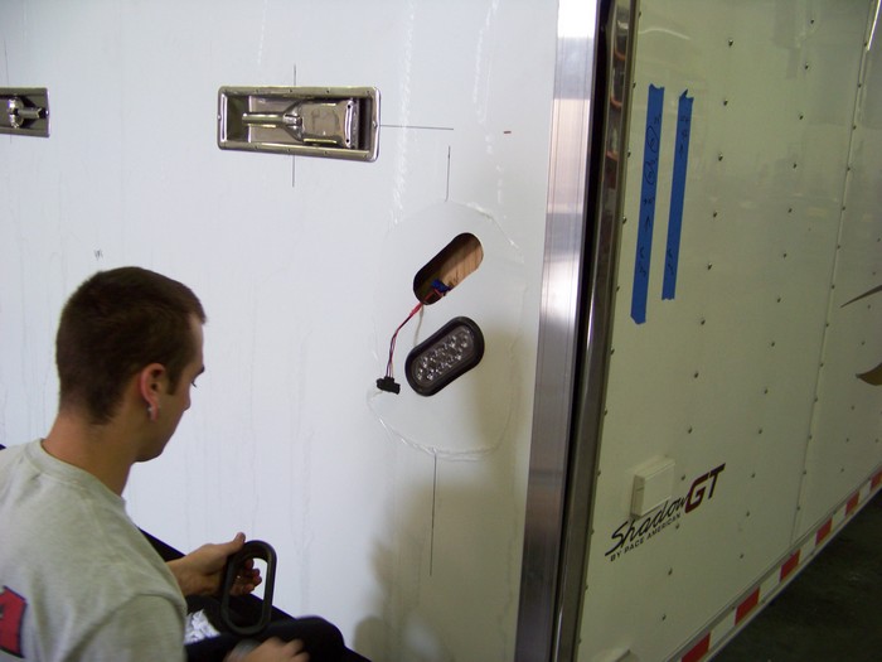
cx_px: 441
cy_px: 331
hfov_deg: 51.4
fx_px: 917
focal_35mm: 36
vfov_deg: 39.7
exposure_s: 1/30
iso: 153
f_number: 2.8
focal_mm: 5.85
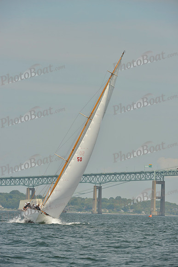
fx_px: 1779
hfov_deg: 5.7
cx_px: 89
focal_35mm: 240
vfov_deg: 8.6
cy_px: 134
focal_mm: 240
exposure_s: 1/1000
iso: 280
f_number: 9
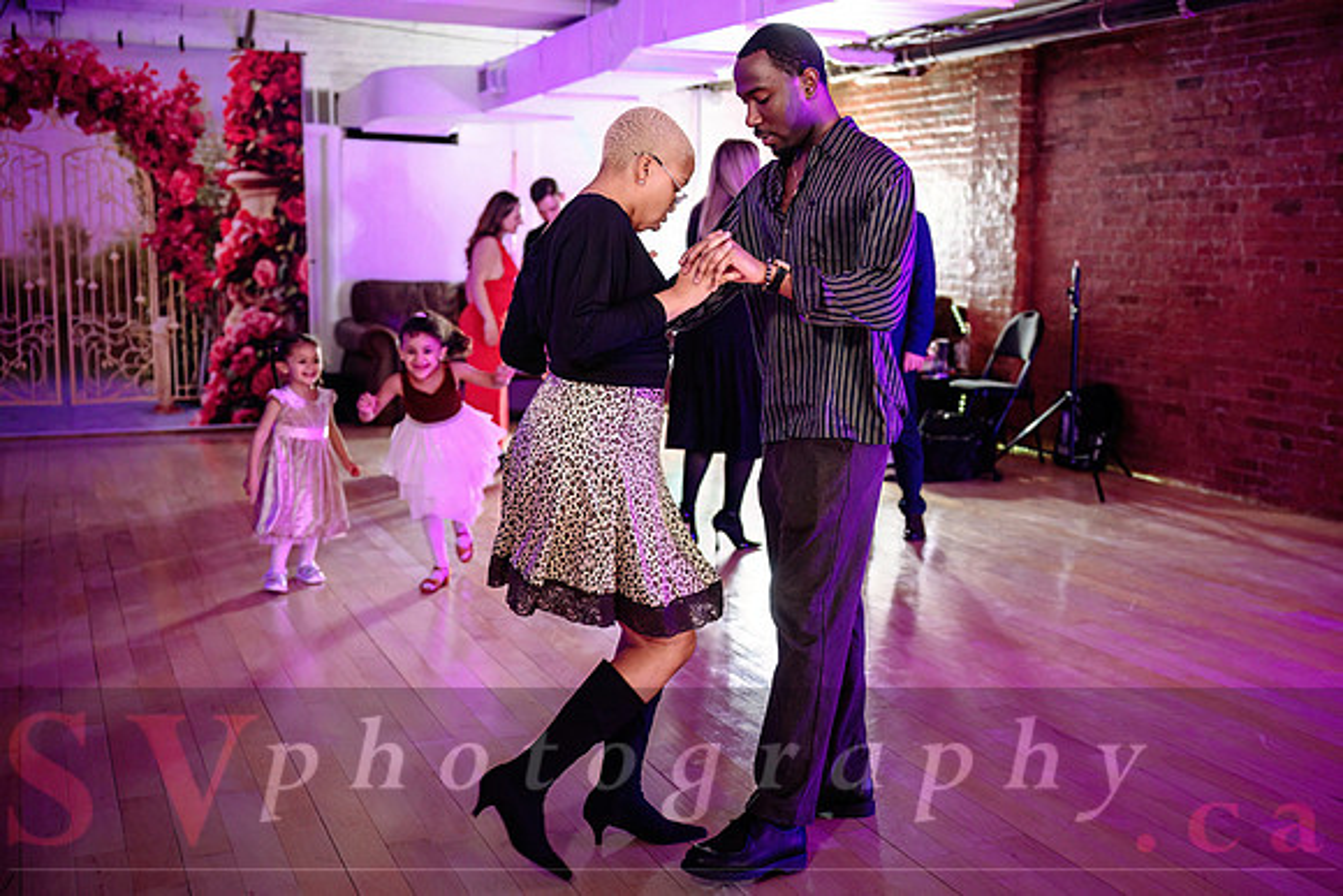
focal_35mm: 42
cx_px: 813
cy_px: 404
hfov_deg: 45.8
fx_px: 1580
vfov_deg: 31.6
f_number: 2
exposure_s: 1/200
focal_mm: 35
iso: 2000
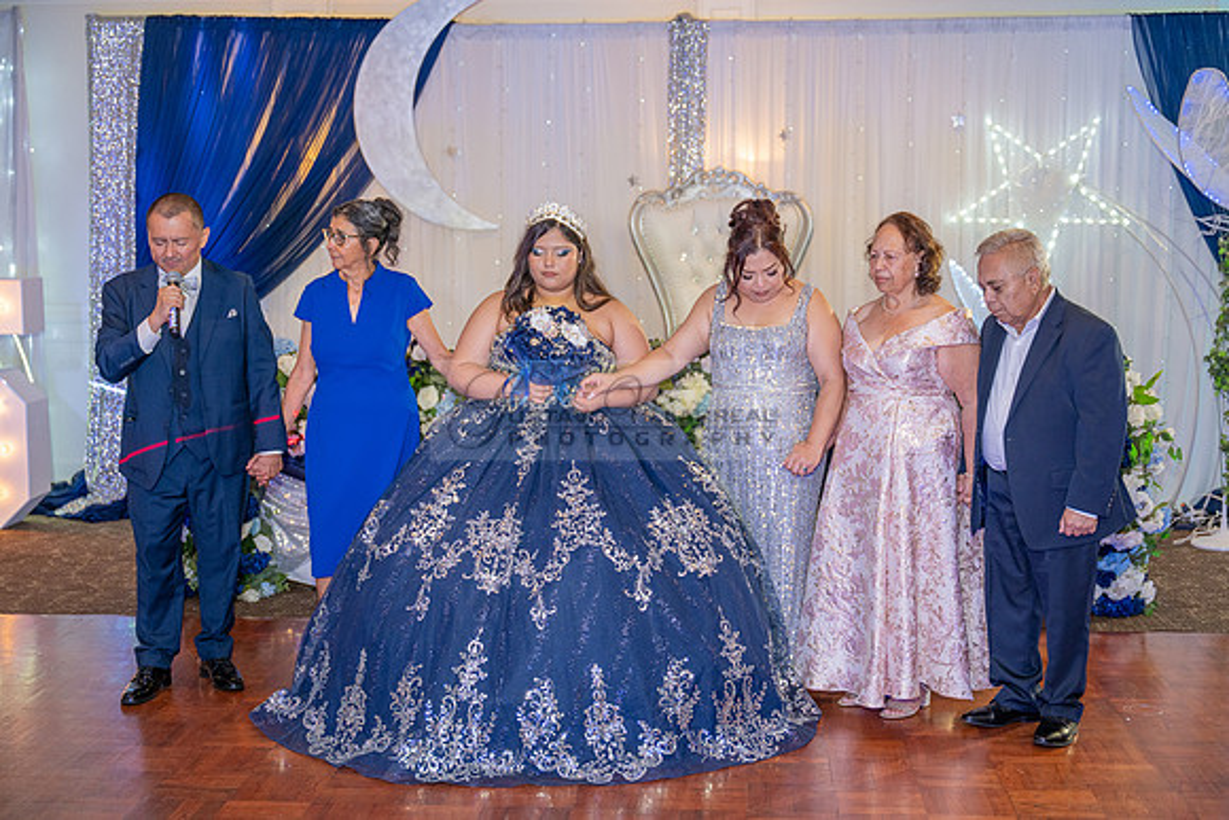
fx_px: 1741
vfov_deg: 26.5
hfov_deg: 38.9
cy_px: 410
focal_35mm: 51
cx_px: 614
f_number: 2.8
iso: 1000
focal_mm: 51
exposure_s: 1/200
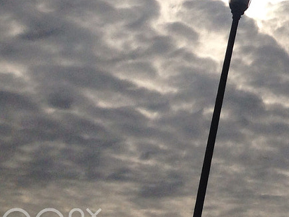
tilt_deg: +29.1
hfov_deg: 14.8
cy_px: -88
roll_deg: -2.7
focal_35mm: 121
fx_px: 1010
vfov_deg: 11.8
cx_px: 467
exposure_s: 1/18182
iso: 50
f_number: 2.4
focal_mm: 4.12
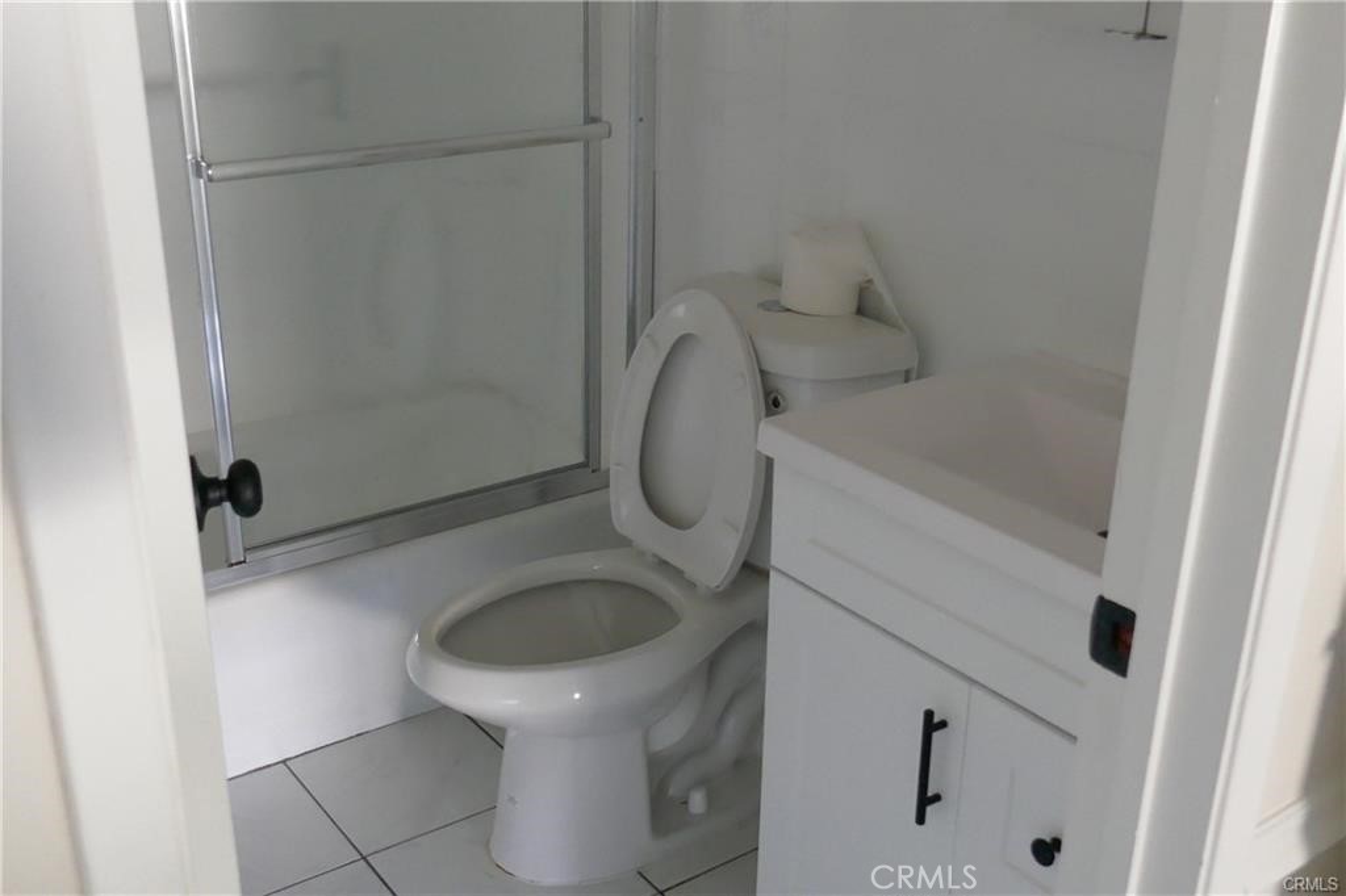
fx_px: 1383
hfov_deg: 51.9
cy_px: 448
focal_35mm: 37
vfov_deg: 35.9
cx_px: 673
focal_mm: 9.1
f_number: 2.8
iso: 2500
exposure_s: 1/125
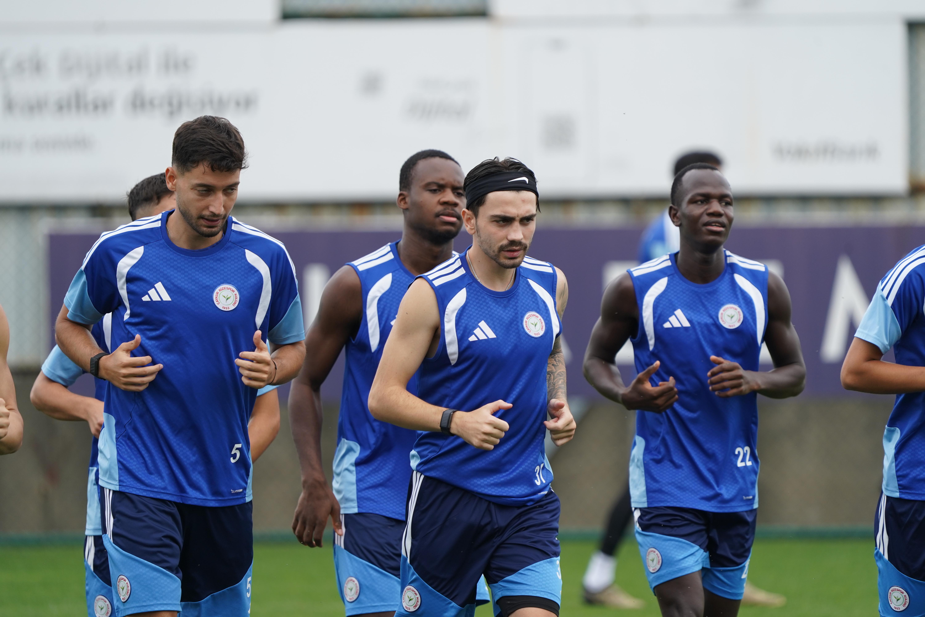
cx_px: 462
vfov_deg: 2.7
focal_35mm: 506
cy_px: 308
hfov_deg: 4.1
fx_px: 13000
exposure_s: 1/750
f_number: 6.3
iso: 500
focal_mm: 506
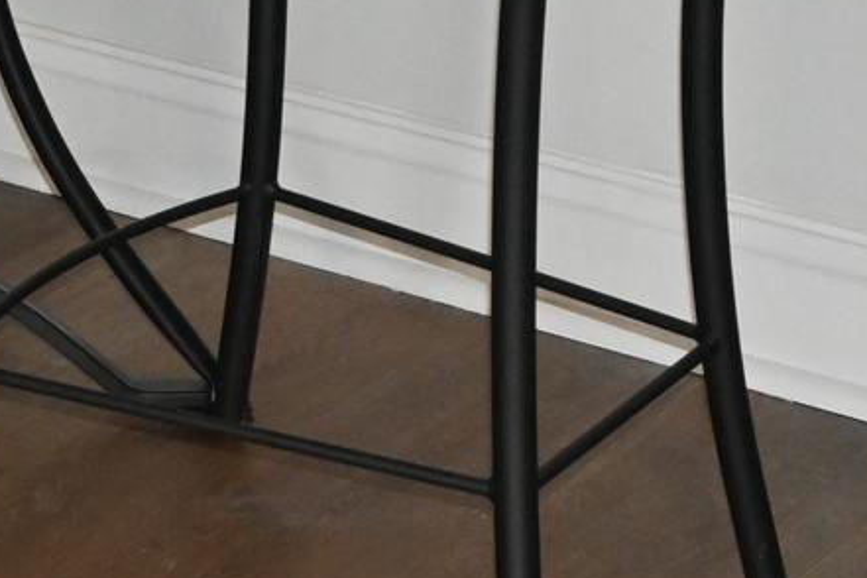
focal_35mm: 167
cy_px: -443
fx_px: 4022
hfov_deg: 12.0
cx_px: -216
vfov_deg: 8.0
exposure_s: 1/60
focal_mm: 24
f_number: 4.2
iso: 2800
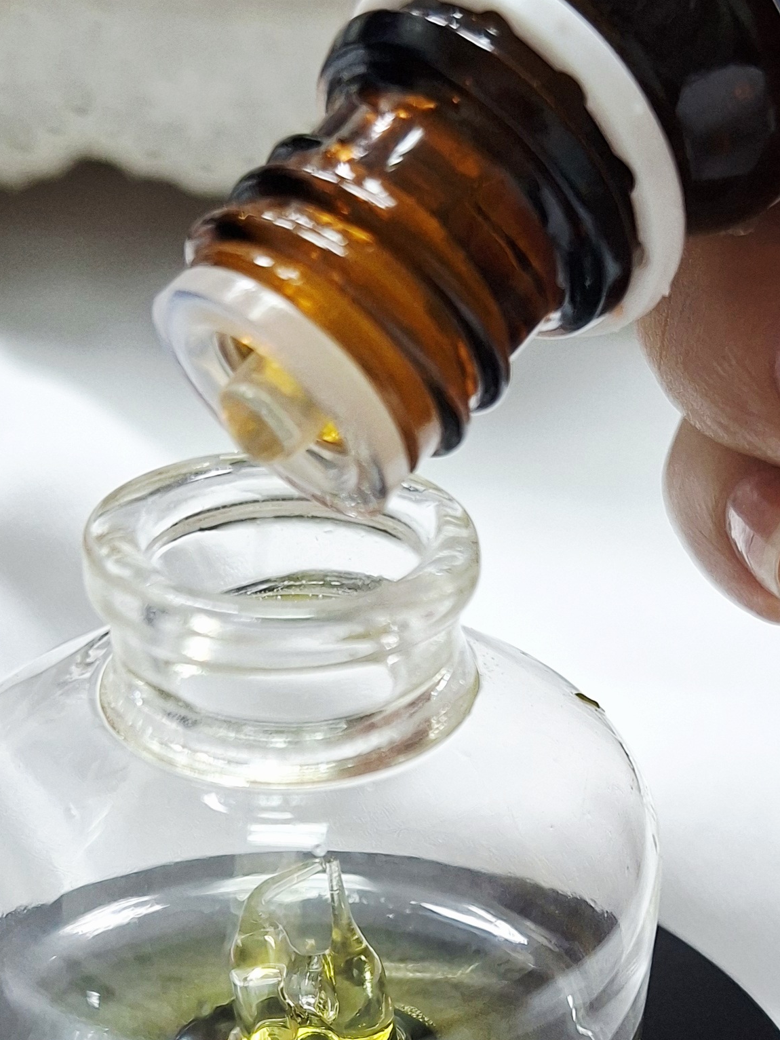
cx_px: 414
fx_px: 1802
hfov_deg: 24.4
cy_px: 887
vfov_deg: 31.0
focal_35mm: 60
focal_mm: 5.54
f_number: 1.8
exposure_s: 1/60.2
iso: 200
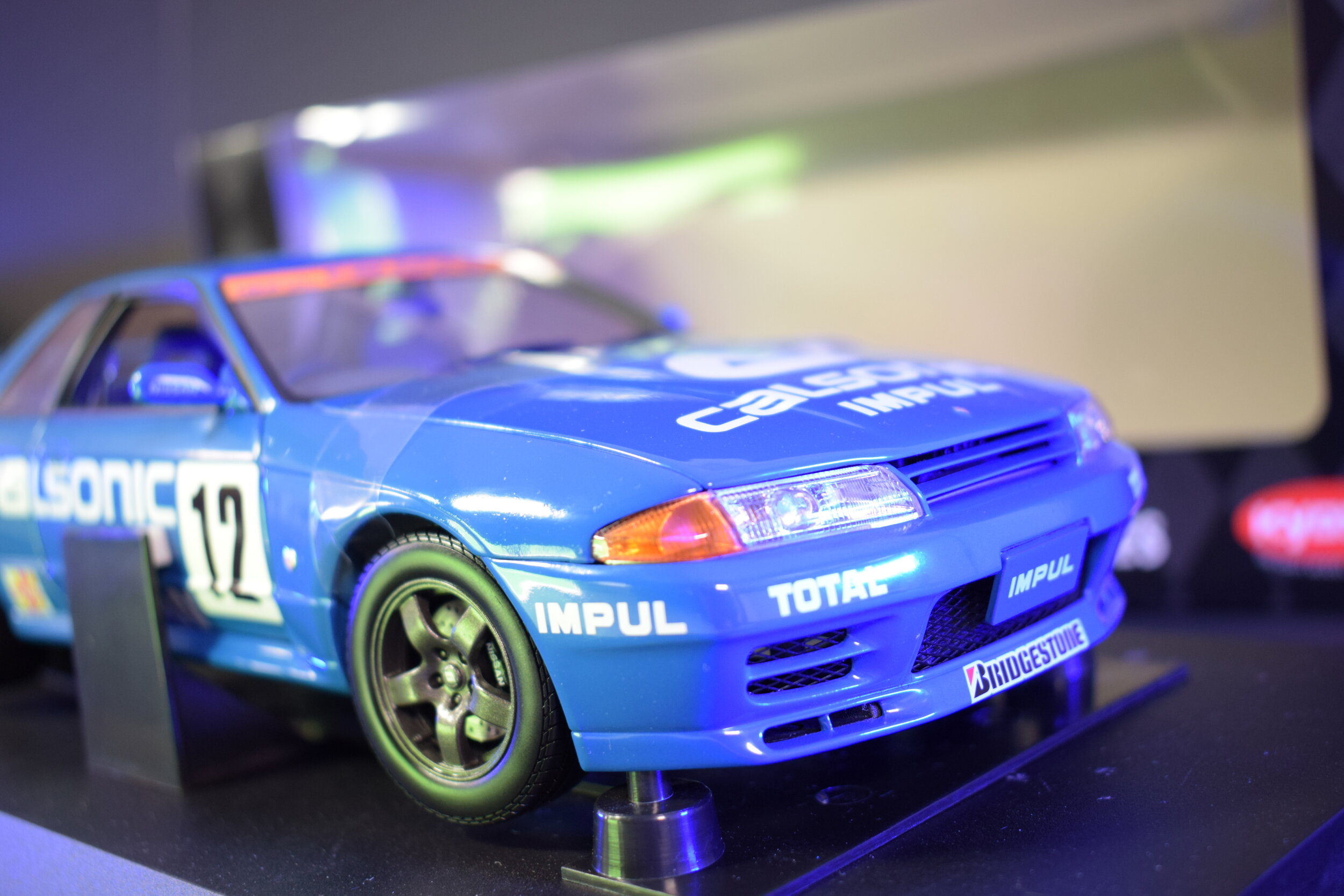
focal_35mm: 42
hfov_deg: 46.4
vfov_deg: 31.9
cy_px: 448
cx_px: 672
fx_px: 1568
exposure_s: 1/60
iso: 800
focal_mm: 28
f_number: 4.2
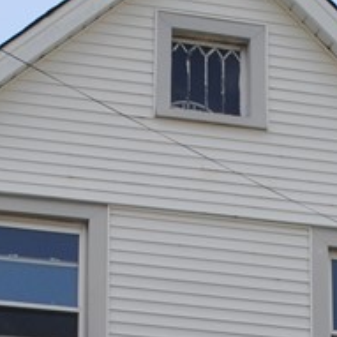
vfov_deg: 9.1
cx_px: 244
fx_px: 2071
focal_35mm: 188
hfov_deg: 9.3
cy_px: 505
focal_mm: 26
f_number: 8
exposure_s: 1/250
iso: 100
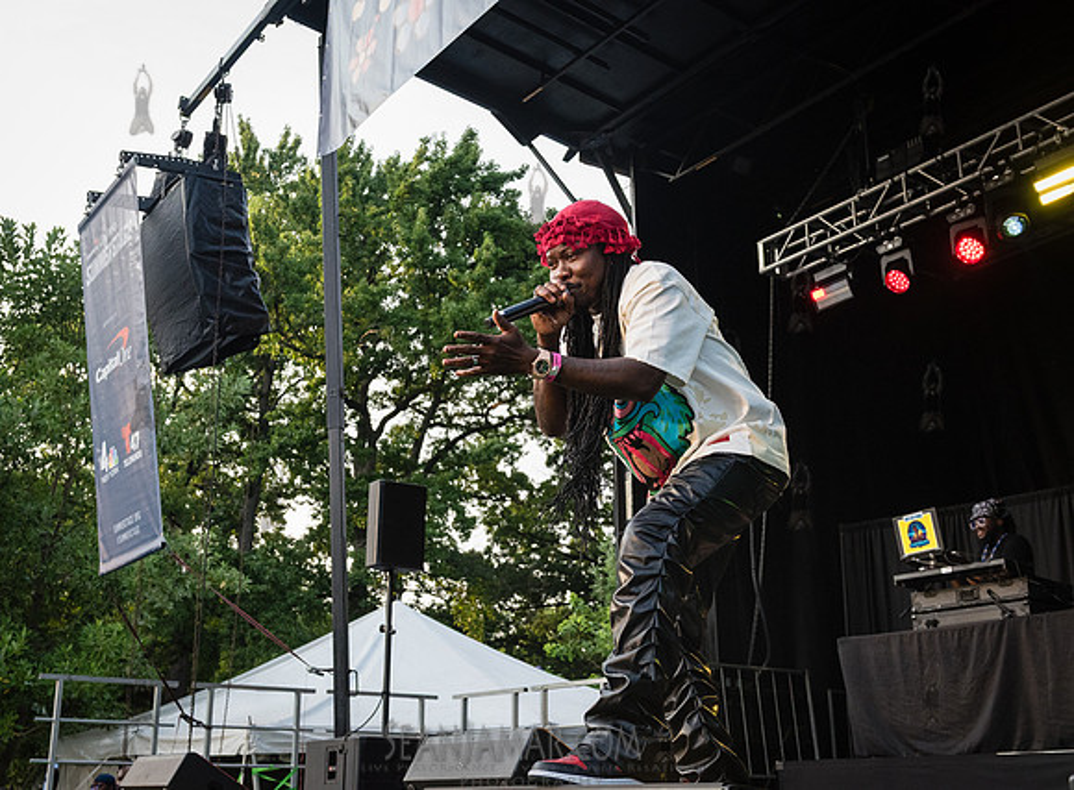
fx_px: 1285
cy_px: 373
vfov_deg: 34.2
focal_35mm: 42
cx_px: 476
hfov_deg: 45.3
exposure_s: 1/1000
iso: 2000
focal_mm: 35
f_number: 4.5
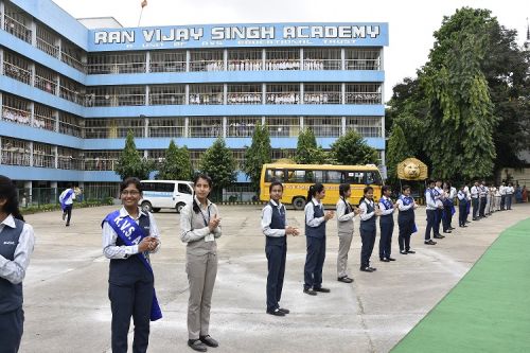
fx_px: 397
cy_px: 176
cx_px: 265
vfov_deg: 47.9
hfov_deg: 67.4
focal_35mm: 27
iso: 200
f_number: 9
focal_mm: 18
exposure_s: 1/160
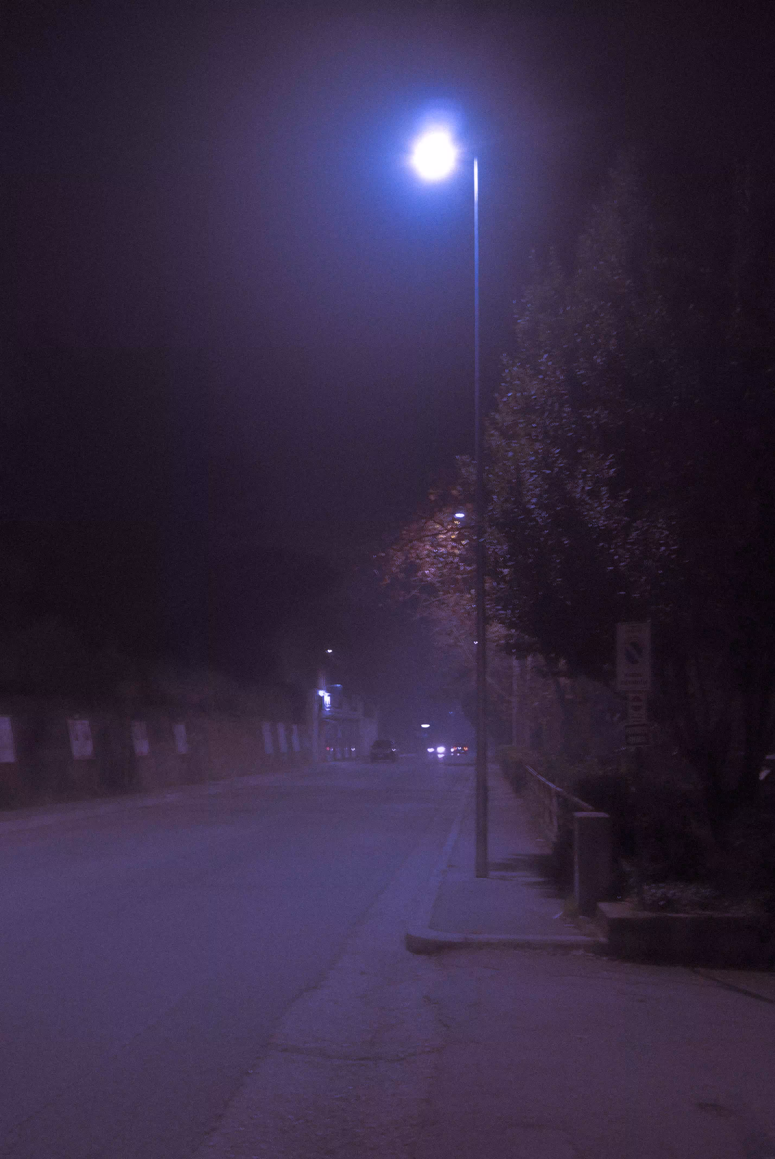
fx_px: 1160
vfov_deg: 53.1
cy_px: 580
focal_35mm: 36
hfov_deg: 36.9
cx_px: 388
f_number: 5.6
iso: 400
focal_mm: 24
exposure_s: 1/4
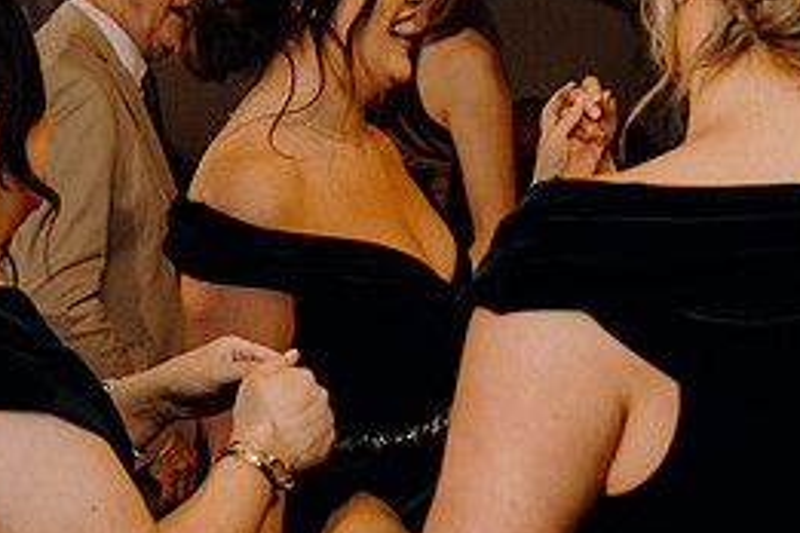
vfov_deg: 12.6
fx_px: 2422
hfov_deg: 18.7
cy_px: 305
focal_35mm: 109
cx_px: 261
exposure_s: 1/160
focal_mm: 49
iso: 2500
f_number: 3.5
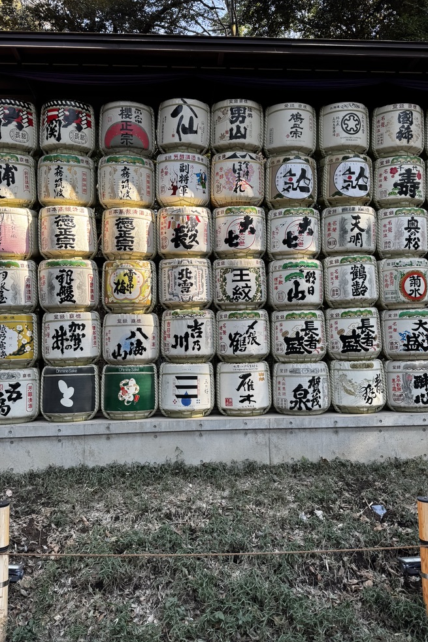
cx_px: 203
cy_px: 315
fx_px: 464
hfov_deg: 49.5
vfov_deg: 69.4
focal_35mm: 26
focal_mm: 6.76
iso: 80
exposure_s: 1/366
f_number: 1.78
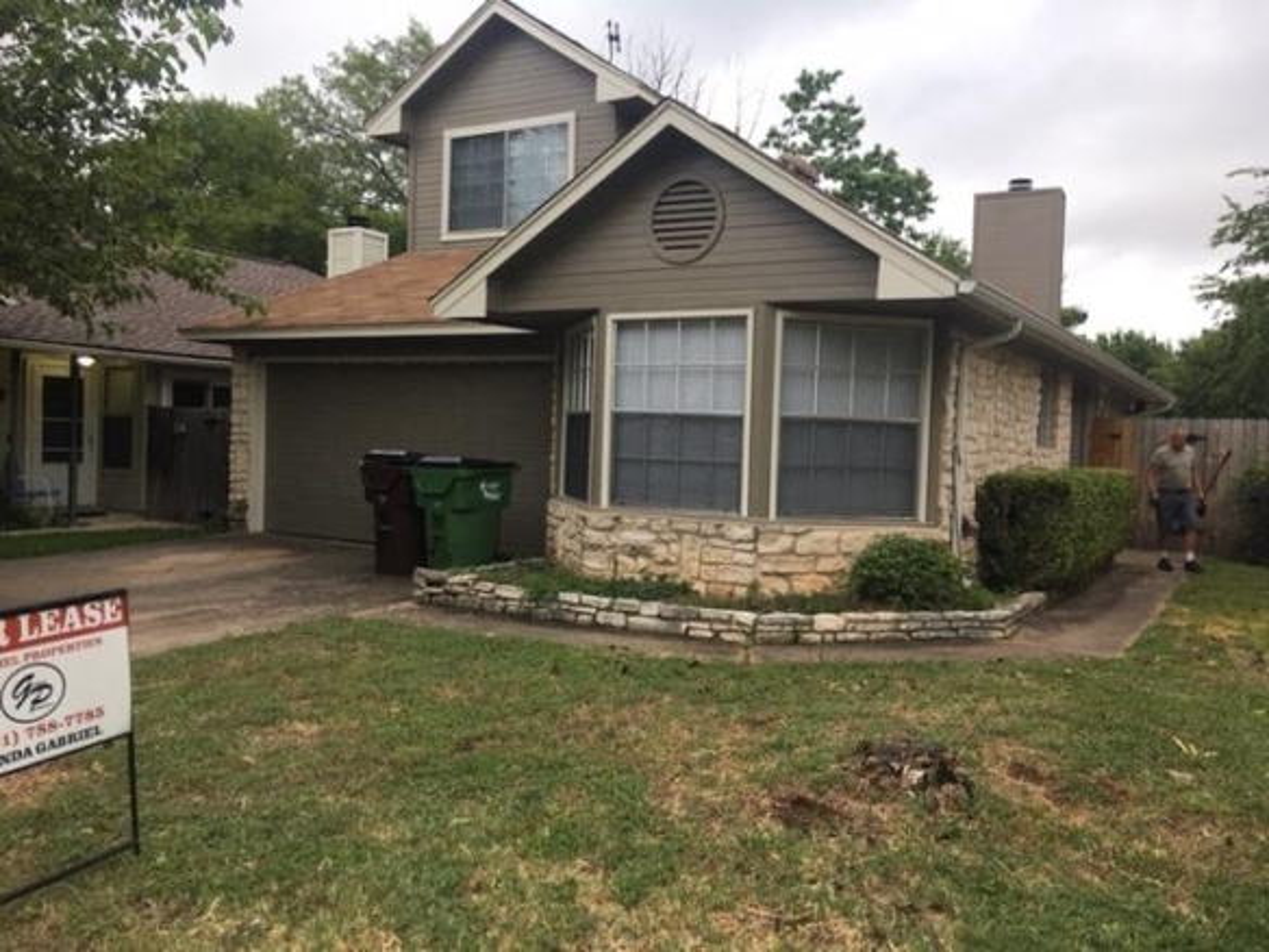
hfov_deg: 61.7
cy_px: 476
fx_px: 1063
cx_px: 634
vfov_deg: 48.2
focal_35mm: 29
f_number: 2.2
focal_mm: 4.15
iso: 40
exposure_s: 1/30
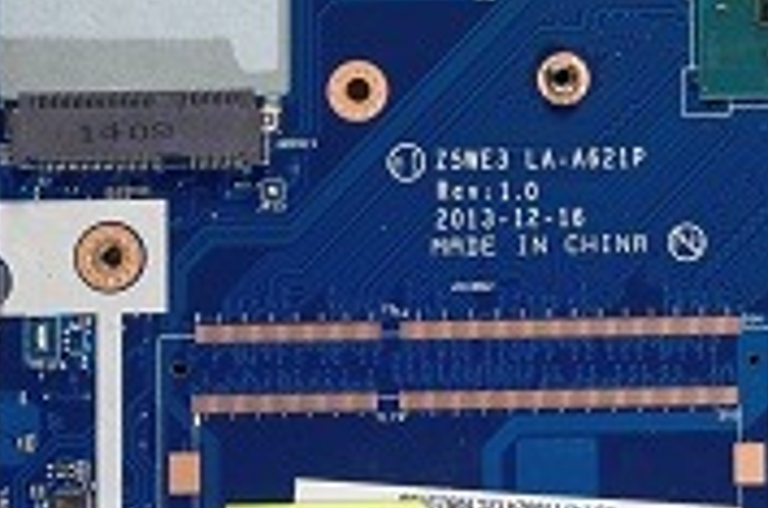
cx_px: 829
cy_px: 143
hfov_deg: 14.4
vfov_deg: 9.7
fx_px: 2979
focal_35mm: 140
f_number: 8
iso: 100
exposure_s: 1/5
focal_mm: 22
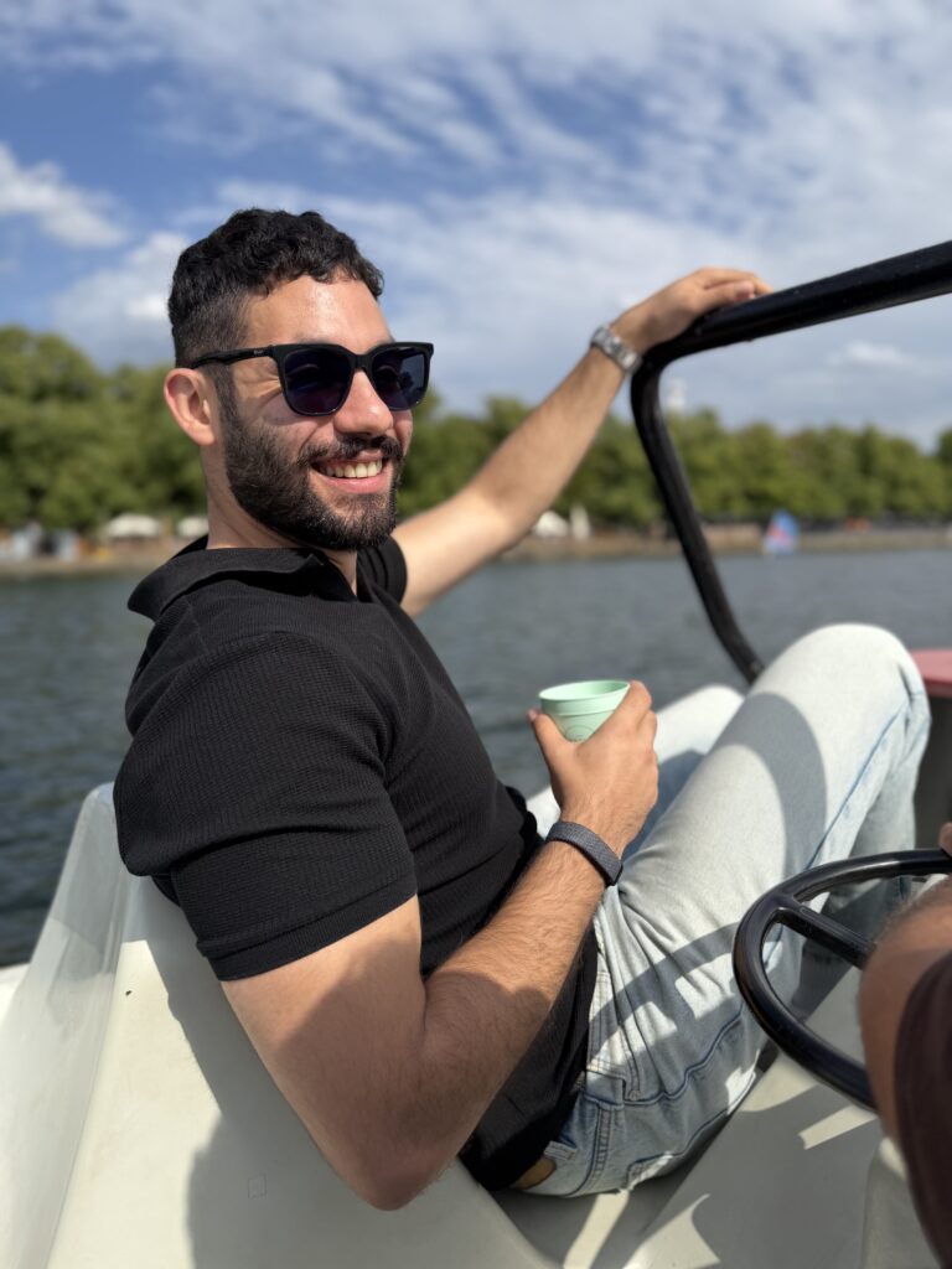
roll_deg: +1.7
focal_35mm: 24
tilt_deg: -4.8
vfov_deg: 71.6
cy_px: 634
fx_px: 880
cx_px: 476
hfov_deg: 56.8
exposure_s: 1/5714
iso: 80
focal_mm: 6.76
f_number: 1.78
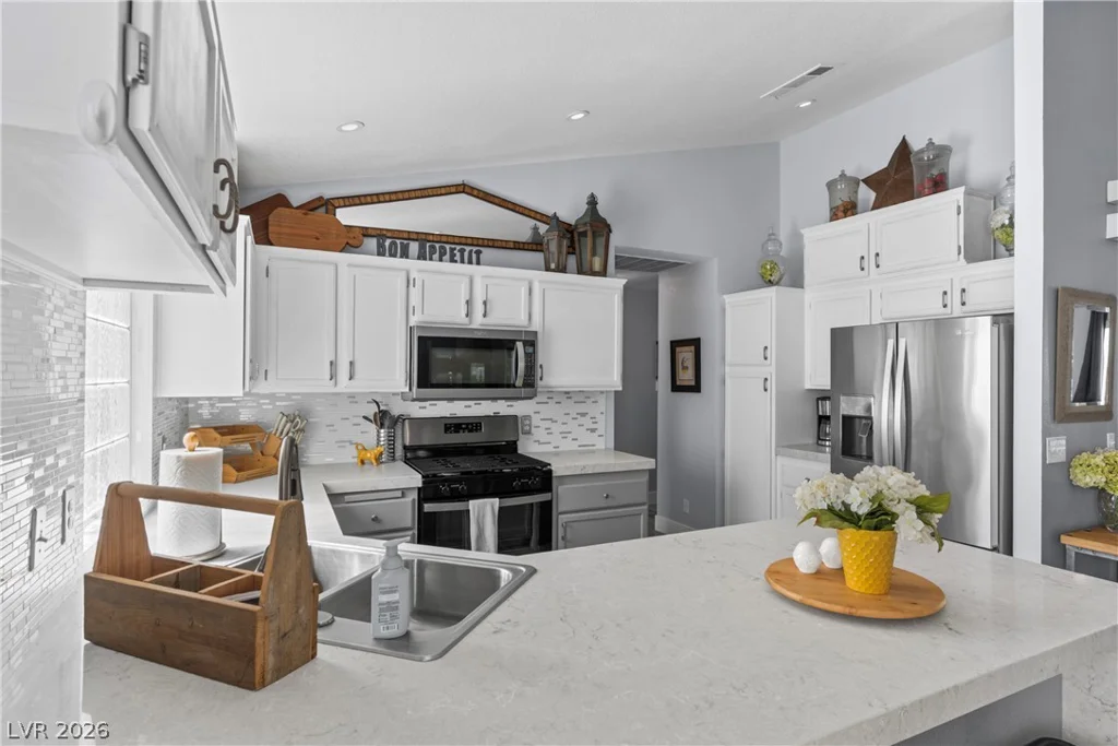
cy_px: 373
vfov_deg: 64.6
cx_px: 559
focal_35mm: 19
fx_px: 590
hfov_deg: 86.9
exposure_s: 1/4
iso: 400
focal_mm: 19
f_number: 8
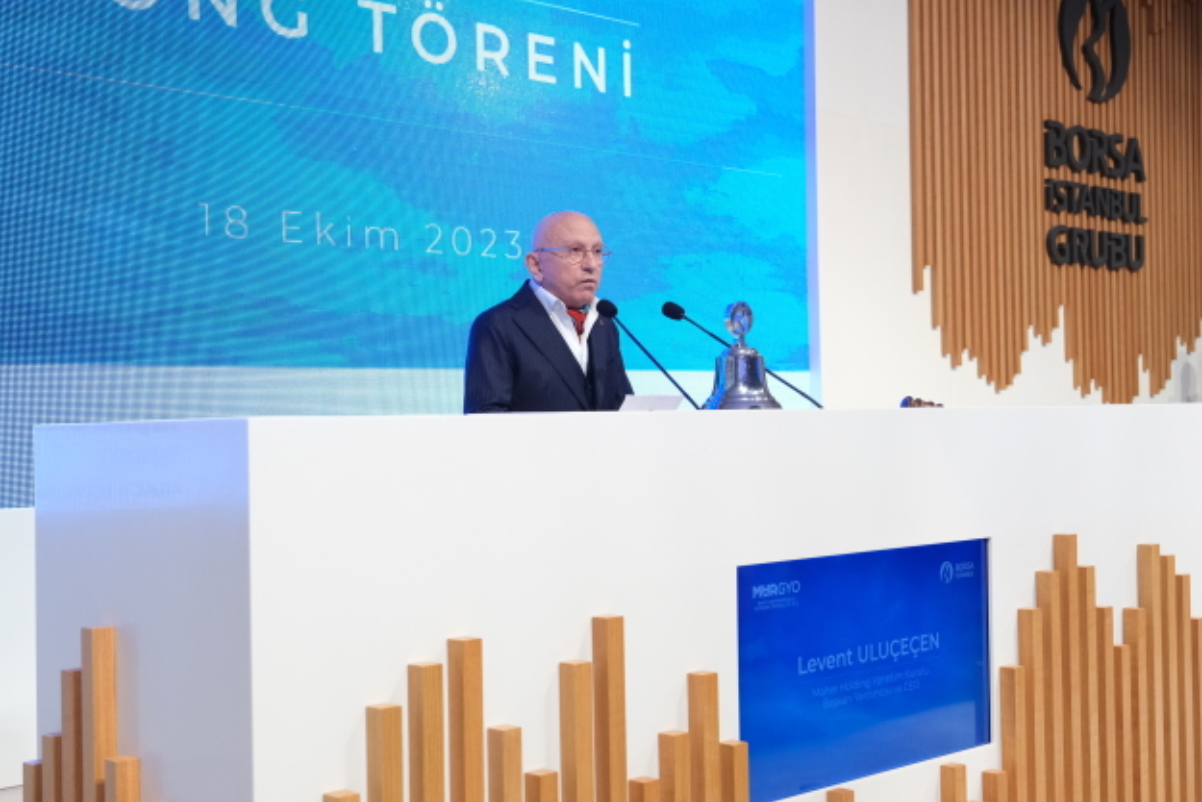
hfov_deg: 43.6
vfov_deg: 29.9
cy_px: 394
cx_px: 614
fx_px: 1503
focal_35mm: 45
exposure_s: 1/320
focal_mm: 29.2
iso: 2500
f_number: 3.2
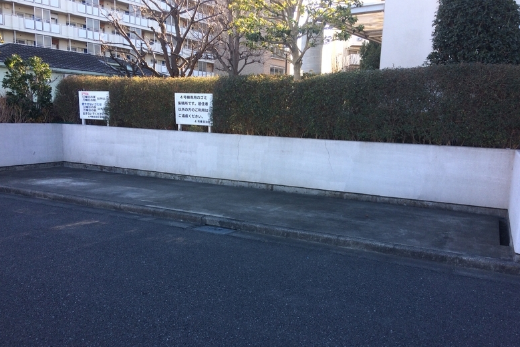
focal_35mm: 31
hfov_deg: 60.3
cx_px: 260
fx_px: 448
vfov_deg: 42.3
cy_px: 190
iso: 32
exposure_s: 1/225
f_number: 2.2
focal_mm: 4.15
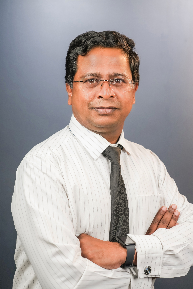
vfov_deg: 36.9
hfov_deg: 25.0
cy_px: 144
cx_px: 106
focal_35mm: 54
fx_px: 434
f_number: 7.1
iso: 1000
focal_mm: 49
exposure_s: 1/100
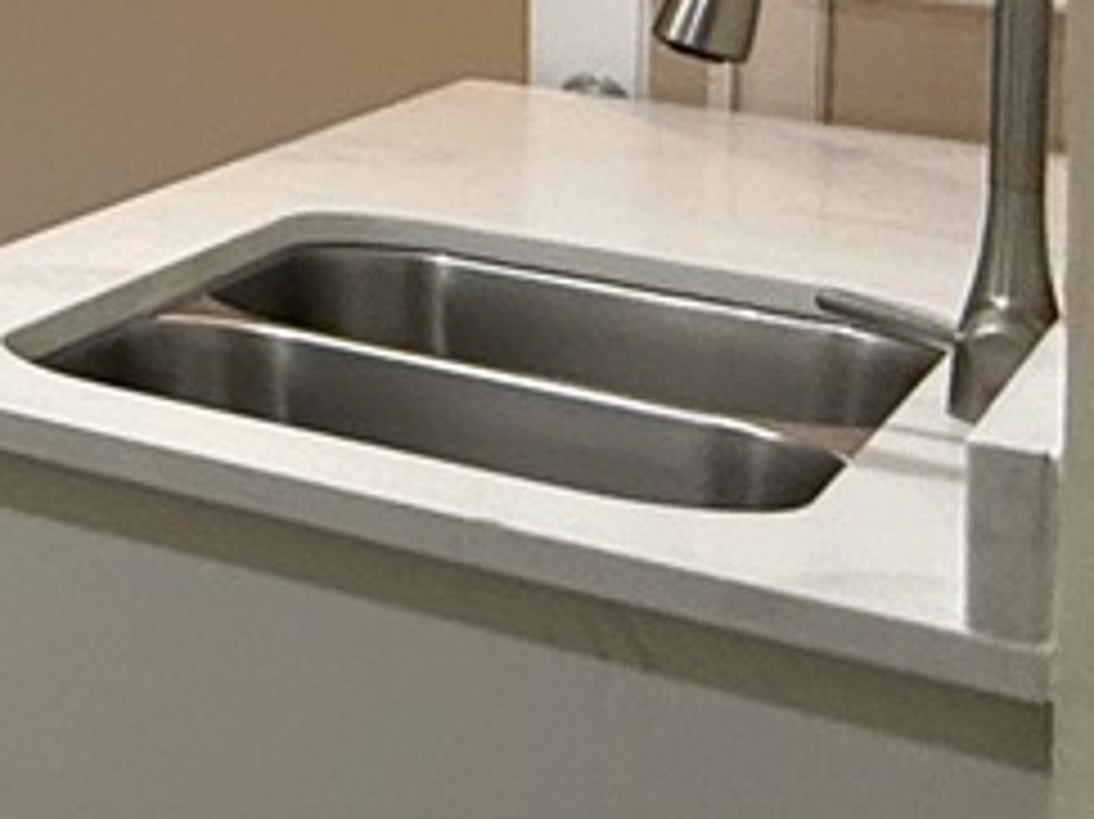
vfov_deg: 16.4
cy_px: -360
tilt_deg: -1.1
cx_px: -1315
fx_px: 2622
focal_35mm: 83
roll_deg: -2.0
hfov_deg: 15.9
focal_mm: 2.22
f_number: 2.2
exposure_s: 1/120
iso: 250
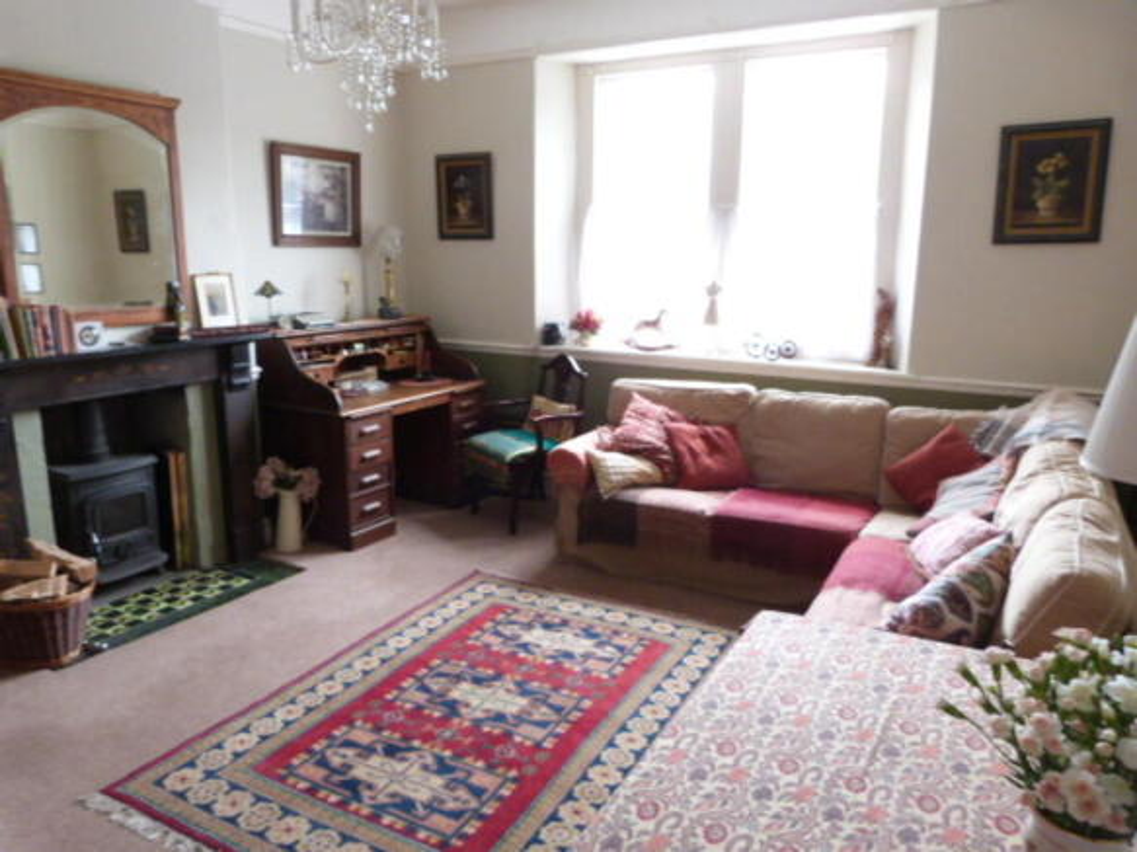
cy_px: 426
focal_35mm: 25
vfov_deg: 54.9
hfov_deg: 69.4
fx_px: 821
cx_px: 568
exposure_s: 1/15
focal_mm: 4.5
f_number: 2.8
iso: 400
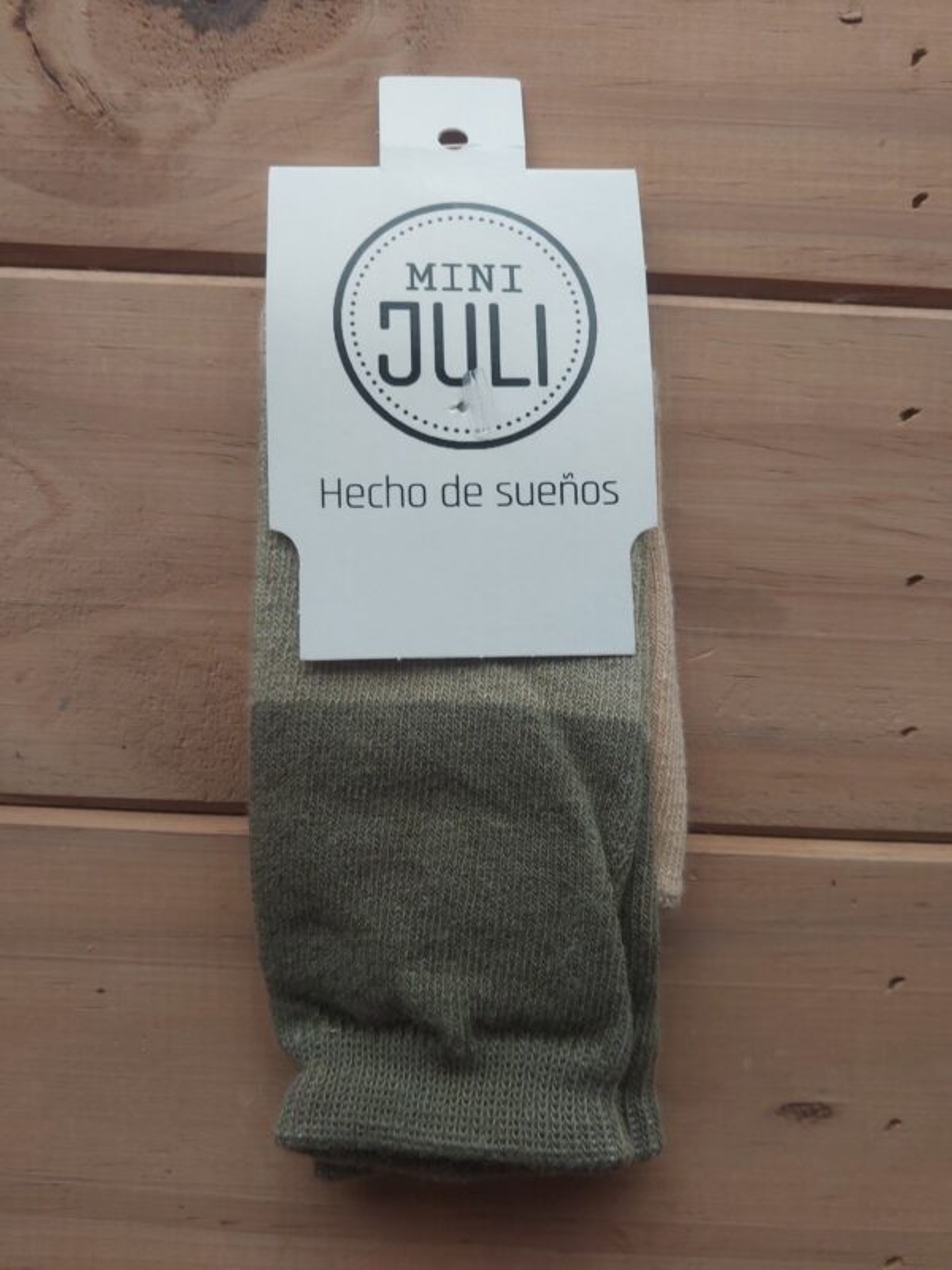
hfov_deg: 46.8
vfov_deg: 60.0
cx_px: 476
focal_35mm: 30
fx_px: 1100
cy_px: 635
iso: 80
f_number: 1.8
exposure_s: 1/120
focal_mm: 4.6
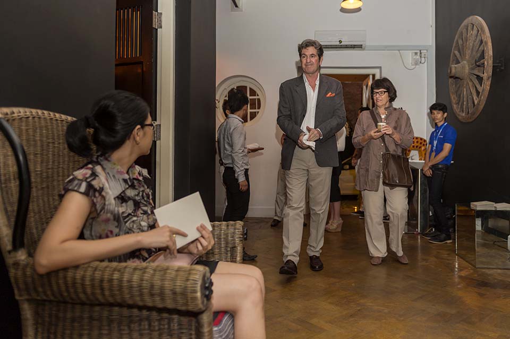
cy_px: 170
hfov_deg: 73.8
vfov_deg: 53.1
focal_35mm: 24
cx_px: 255
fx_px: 340
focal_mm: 24
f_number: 2.8
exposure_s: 1/60
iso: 800
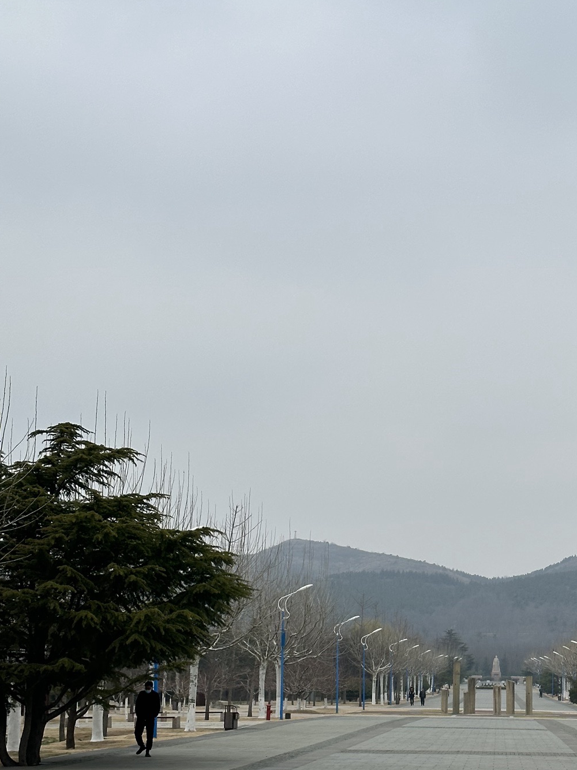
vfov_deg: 26.9
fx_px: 1600
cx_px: 432
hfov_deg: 20.3
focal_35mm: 72
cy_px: 515
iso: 64
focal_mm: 6.86
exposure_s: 1/2469
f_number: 1.78
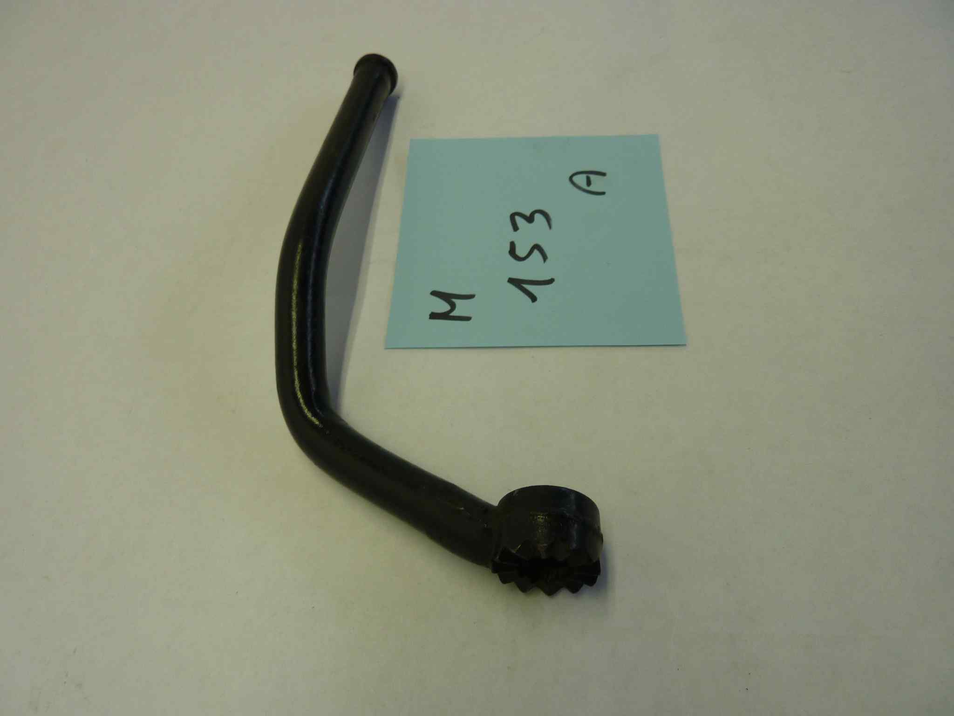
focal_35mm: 25
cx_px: 477
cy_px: 358
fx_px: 689
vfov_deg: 54.9
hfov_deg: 69.4
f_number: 3.3
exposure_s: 1/60
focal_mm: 4.1
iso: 80
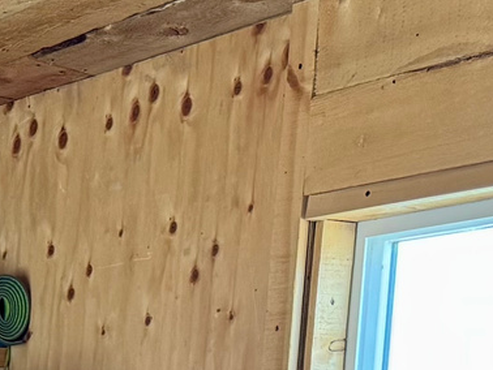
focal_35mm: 130
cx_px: -483
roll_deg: -1.6
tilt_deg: -5.9
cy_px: 709
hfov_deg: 13.2
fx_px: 1853
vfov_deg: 10.6
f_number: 1.78
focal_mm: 6.76
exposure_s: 1/118
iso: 200
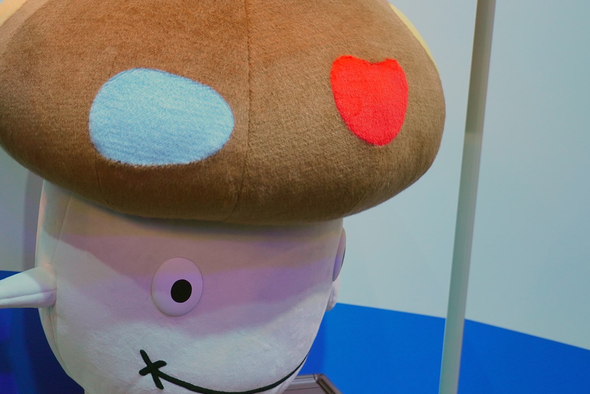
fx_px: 930
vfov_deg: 23.9
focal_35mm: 57
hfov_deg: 34.6
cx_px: 160
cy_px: 224
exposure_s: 1/100
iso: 500
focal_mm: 25
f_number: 4
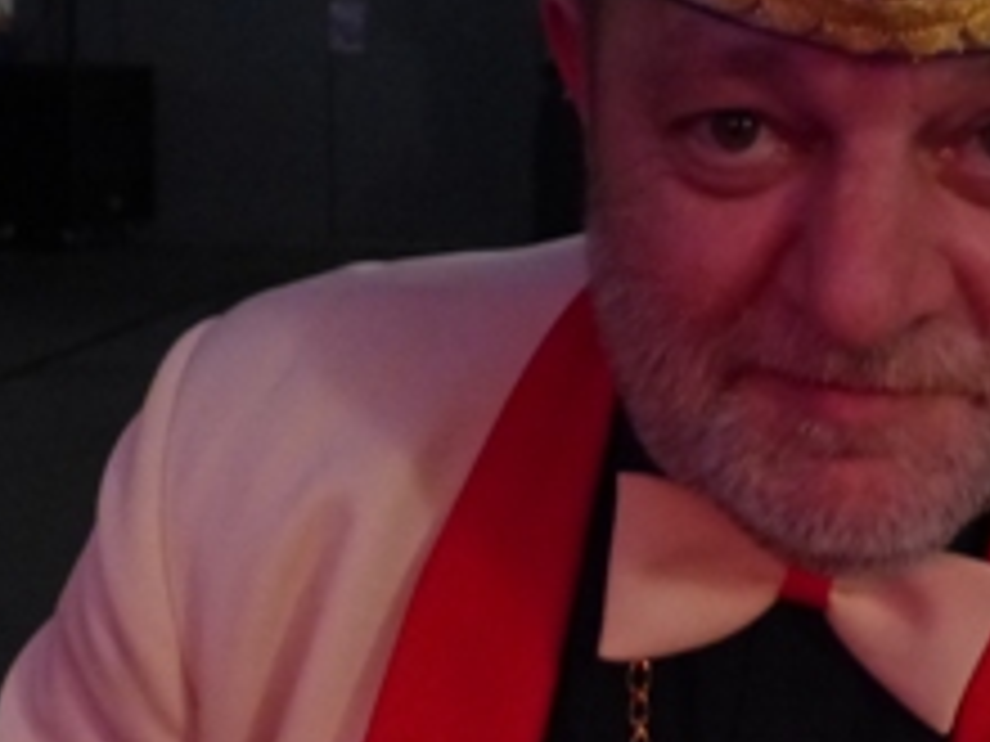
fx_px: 2031
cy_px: 306
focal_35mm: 71
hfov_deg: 26.6
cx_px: 873
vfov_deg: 20.7
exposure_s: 1/13
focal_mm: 5.5
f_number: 2.8
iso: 800
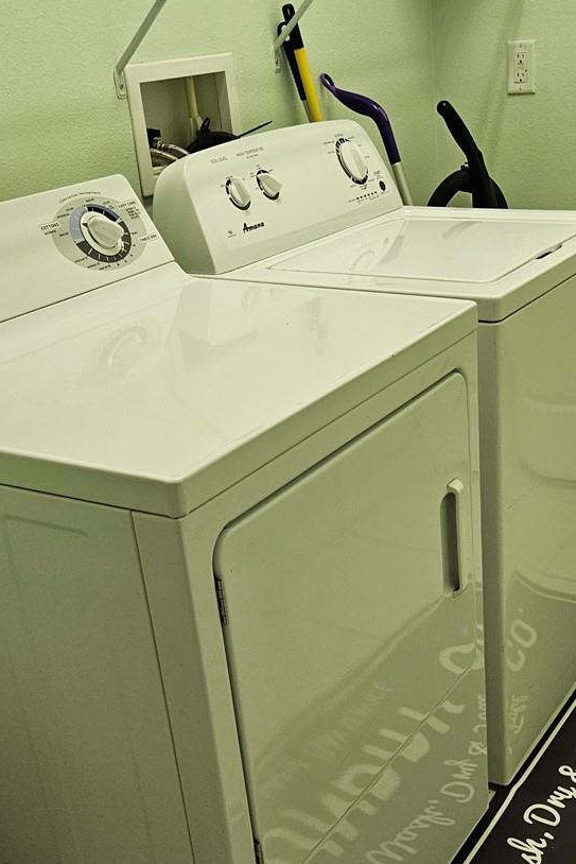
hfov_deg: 28.4
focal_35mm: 47
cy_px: 545
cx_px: 412
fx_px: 1127
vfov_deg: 41.6
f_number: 1.8
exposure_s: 1/120
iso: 200
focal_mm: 5.4
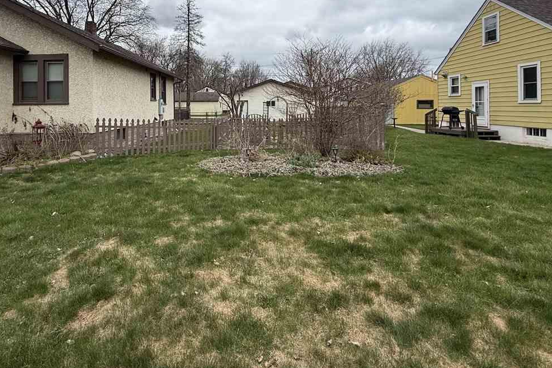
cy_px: 105
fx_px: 291
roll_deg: +0.2
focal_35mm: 19
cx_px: 231
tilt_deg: +0.4
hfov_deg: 86.2
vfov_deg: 61.9
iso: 50
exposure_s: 1/1961
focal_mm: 2.22
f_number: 2.2
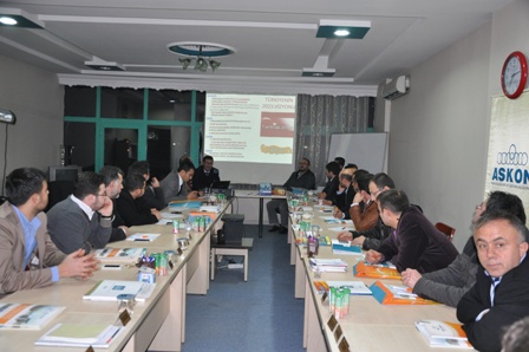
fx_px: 485
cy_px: 176
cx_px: 264
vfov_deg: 39.9
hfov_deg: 57.3
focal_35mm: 33
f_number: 3.8
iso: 800
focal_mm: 22
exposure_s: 1/60
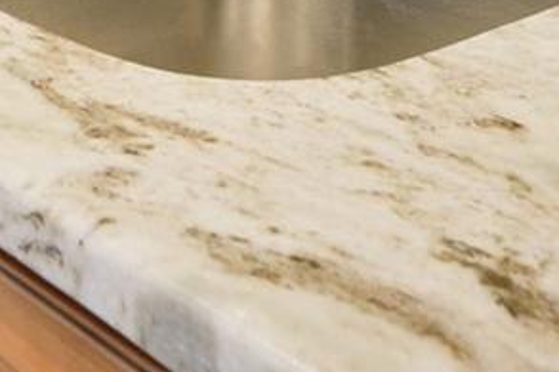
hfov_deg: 24.3
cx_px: 92
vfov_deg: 13.6
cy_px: -429
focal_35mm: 82
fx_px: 1273
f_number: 4
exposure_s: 1/30
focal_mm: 10.1
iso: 640
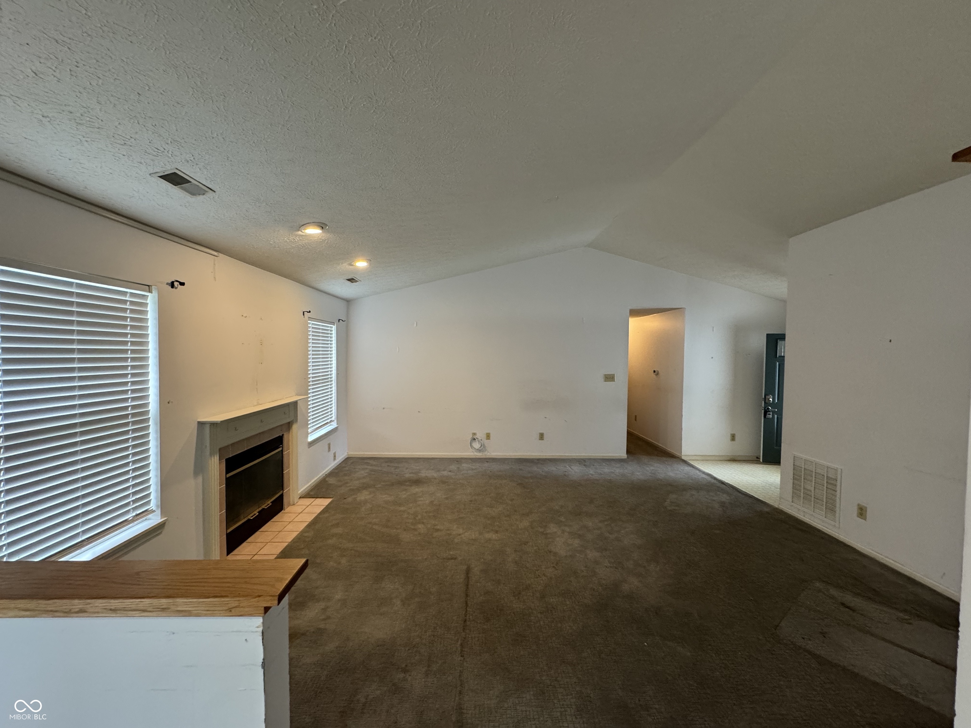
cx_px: 486
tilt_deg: -1.4
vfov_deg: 85.7
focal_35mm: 14
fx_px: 393
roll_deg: -0.1
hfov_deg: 102.1
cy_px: 364
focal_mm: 2.22
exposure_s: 1/60
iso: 320
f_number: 2.2
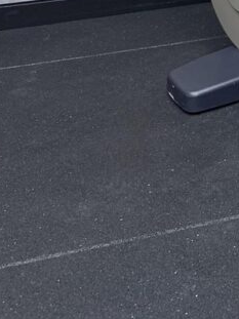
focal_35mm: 79
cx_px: 380
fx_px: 728
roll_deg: +2.1
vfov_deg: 22.0
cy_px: -107
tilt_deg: -9.1
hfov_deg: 16.6
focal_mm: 6.76
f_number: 1.78
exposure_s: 1/100
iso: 200
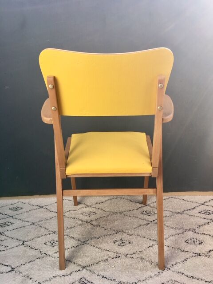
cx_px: 106
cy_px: 142
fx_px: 238
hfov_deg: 48.2
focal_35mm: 29
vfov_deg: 61.7
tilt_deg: -18.5
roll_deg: +1.1
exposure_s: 1/442
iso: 25
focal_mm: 4.15
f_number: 2.2
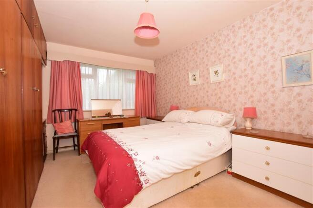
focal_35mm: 15
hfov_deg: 100.4
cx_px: 156
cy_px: 104
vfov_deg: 77.3
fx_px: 130
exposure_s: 1/20
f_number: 7.1
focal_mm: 10
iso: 400
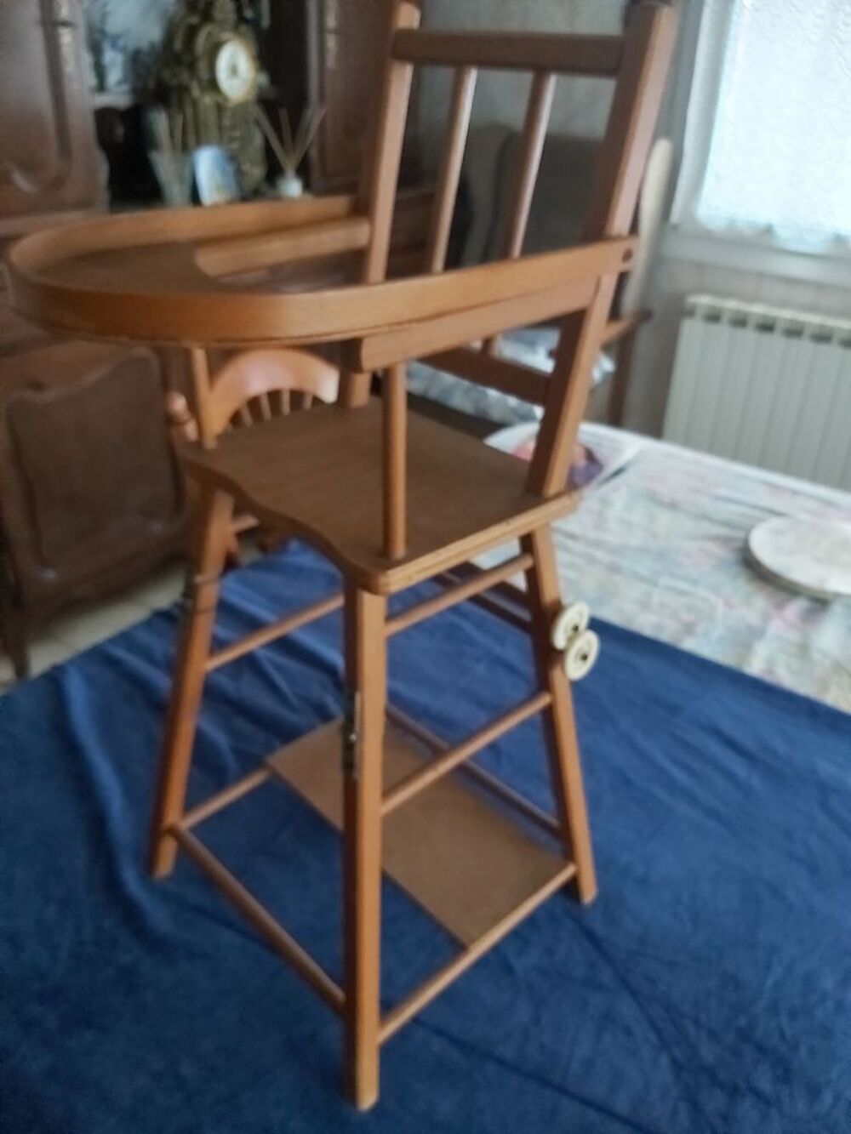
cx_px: 426
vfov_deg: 67.3
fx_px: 852
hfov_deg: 53.1
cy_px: 567
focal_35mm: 26
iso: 800
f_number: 1.7
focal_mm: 3.92
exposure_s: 1/20
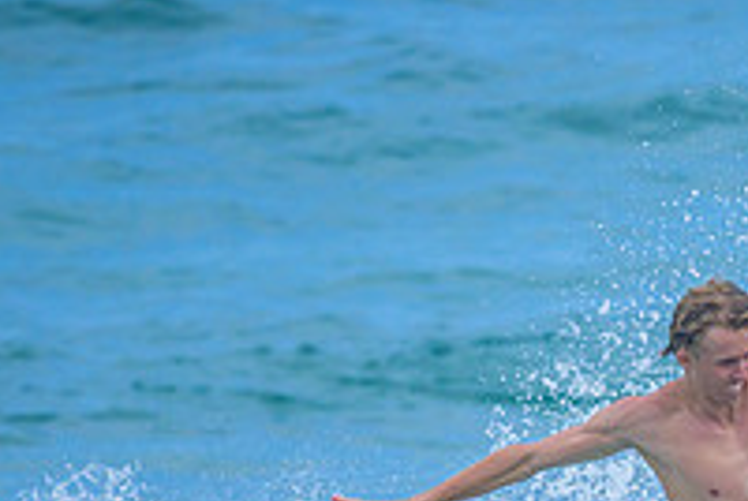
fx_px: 66253
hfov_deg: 0.6
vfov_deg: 0.4
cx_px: 788
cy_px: 434
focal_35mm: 3184
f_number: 6.3
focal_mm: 800
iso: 500
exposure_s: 1/3200
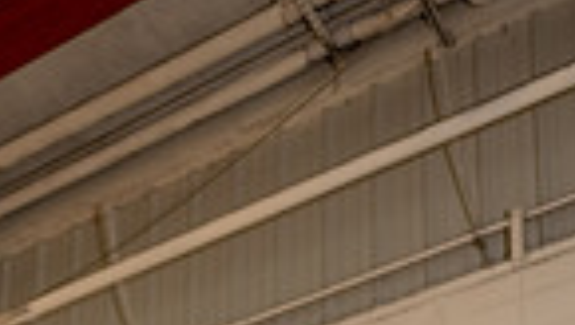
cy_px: 880
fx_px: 1191
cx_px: 307
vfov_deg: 11.5
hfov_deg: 27.1
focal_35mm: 78
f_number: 1.4
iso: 160
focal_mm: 24
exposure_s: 1/400
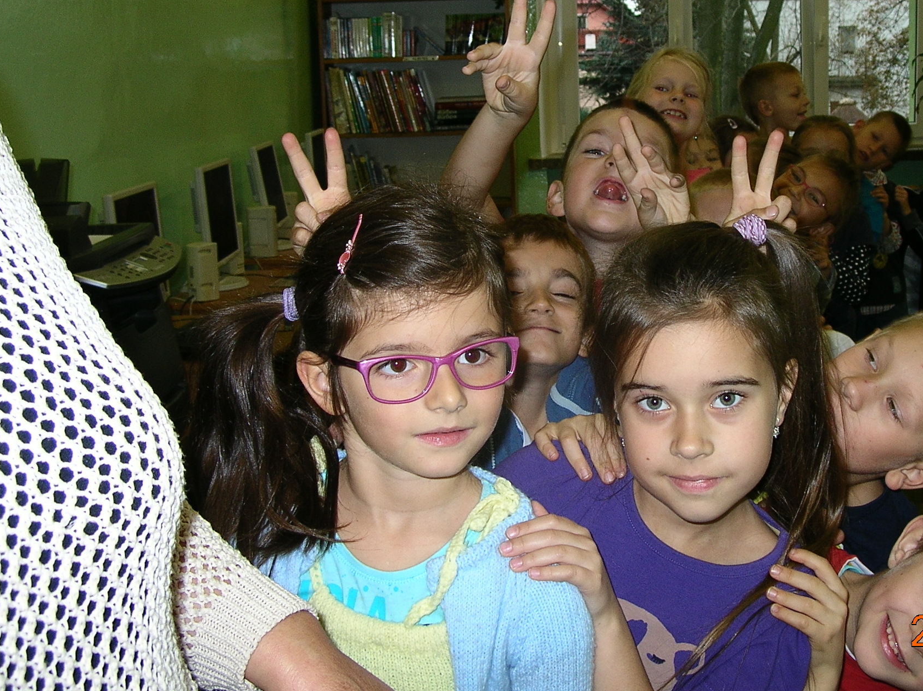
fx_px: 1306
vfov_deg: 29.5
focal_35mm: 49
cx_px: 600
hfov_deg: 38.6
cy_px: 259
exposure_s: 1/60.1
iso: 50
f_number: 2.7
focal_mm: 6
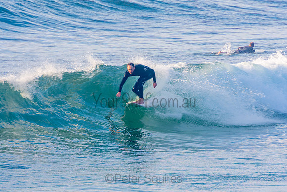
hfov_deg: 3.3
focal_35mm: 621
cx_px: 144
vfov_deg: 2.2
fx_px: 4954
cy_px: 96
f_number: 9
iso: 100
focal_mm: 400
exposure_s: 1/200
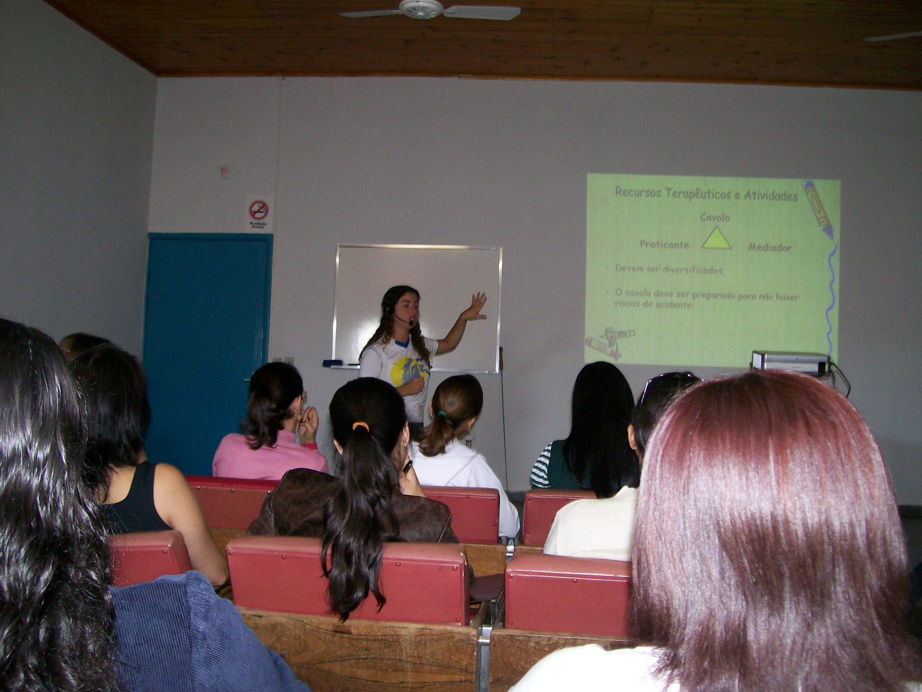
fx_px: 959
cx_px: 461
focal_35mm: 36
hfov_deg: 51.4
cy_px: 346
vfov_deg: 39.7
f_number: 2.7
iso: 140
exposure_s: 1/64
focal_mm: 6
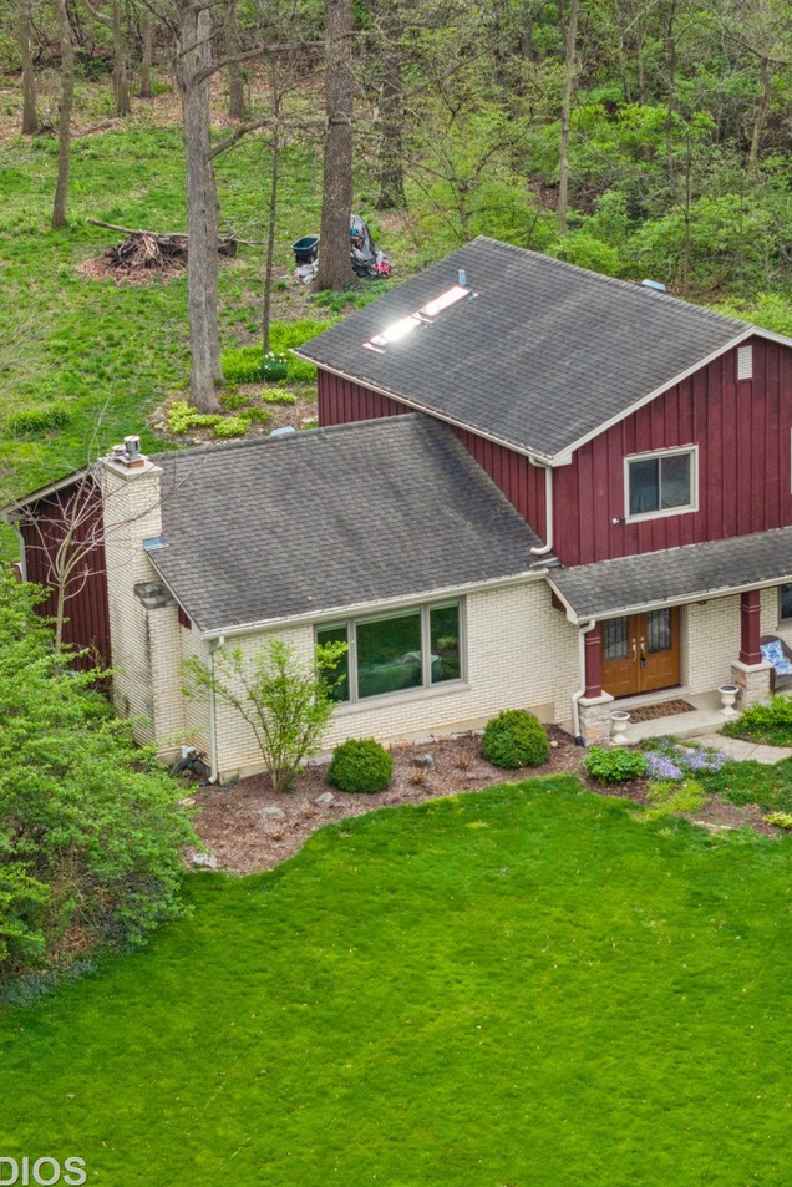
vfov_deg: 18.6
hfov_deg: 12.4
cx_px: 585
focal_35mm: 110
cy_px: 567
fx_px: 3627
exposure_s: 1/640
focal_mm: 19.35
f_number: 2.8
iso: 200
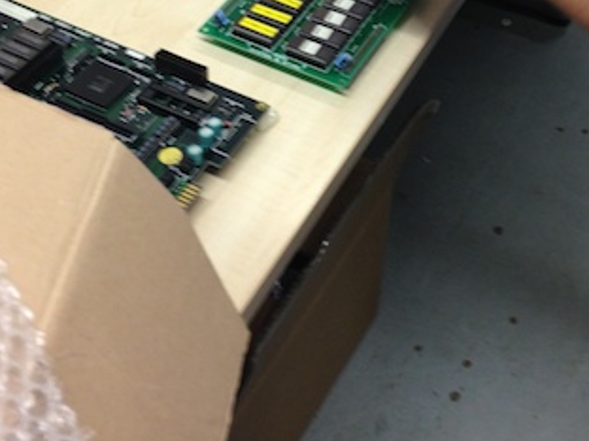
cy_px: 6
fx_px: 1174
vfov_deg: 20.7
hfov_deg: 28.1
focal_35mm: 69
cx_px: 341
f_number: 2.4
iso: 80
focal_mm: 4.12
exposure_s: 1/20
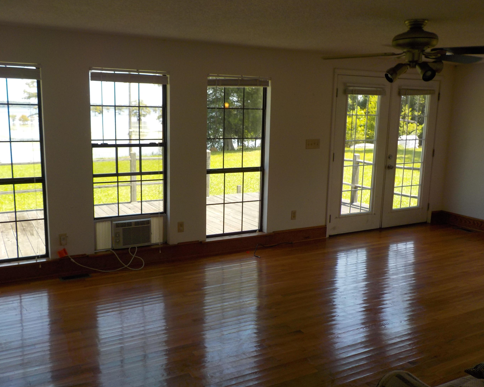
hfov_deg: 55.6
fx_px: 458
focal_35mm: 32
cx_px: 224
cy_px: 191
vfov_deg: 45.8
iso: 125
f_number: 3.3
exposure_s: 1/200
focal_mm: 4.1
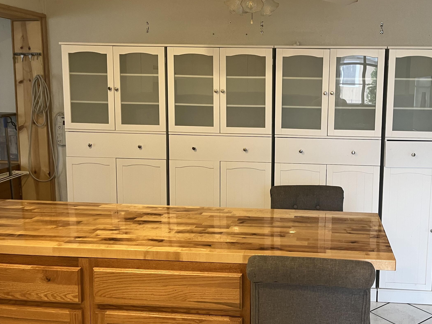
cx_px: 285
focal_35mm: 37
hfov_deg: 49.3
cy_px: 153
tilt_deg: -7.3
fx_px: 462
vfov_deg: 38.7
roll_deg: -0.5
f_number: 1.6
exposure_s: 1/60
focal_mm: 5.1
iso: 80
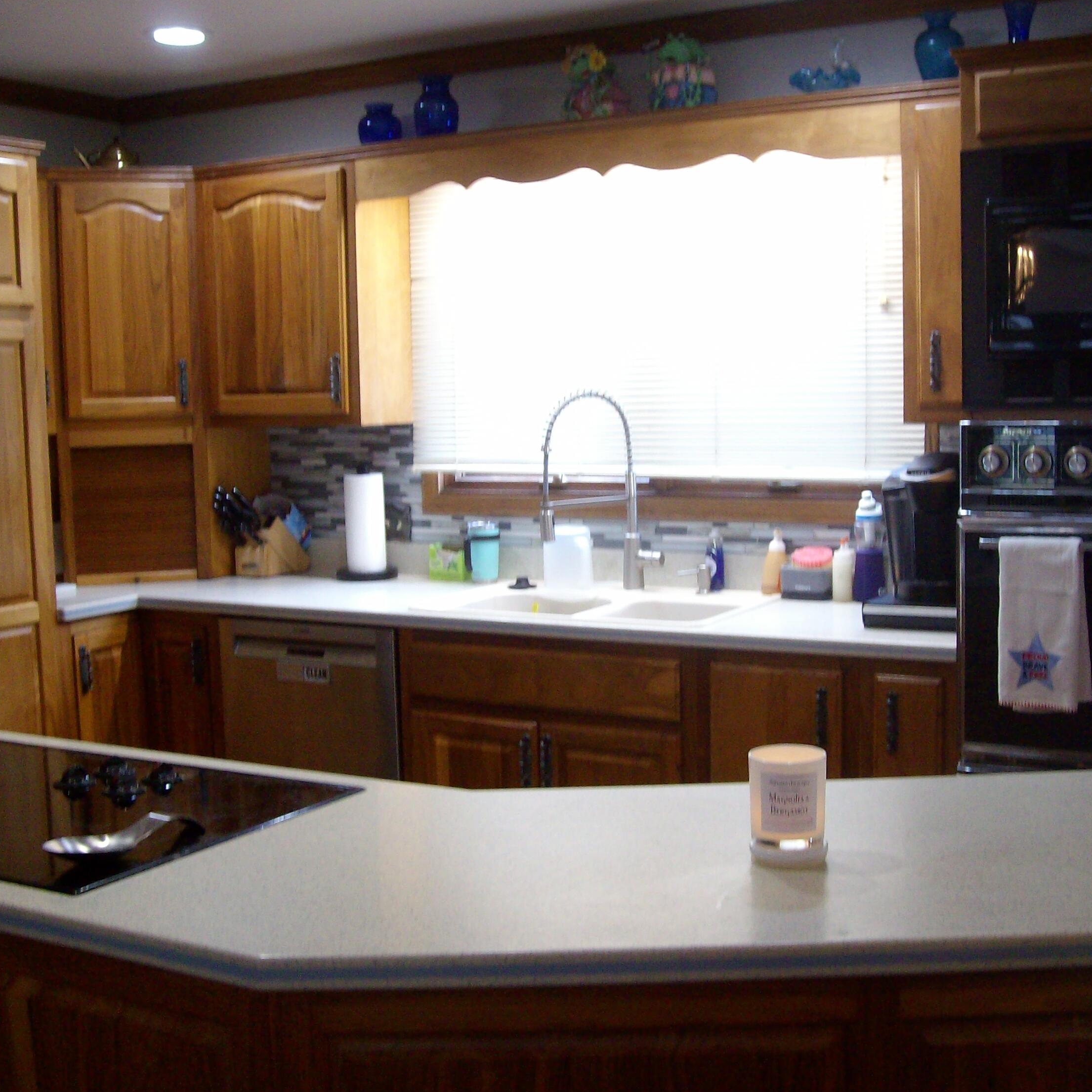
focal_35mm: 42
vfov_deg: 40.0
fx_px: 1499
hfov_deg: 40.0
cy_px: 538
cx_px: 579
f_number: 2.8
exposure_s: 1/40
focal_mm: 5.8
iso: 200
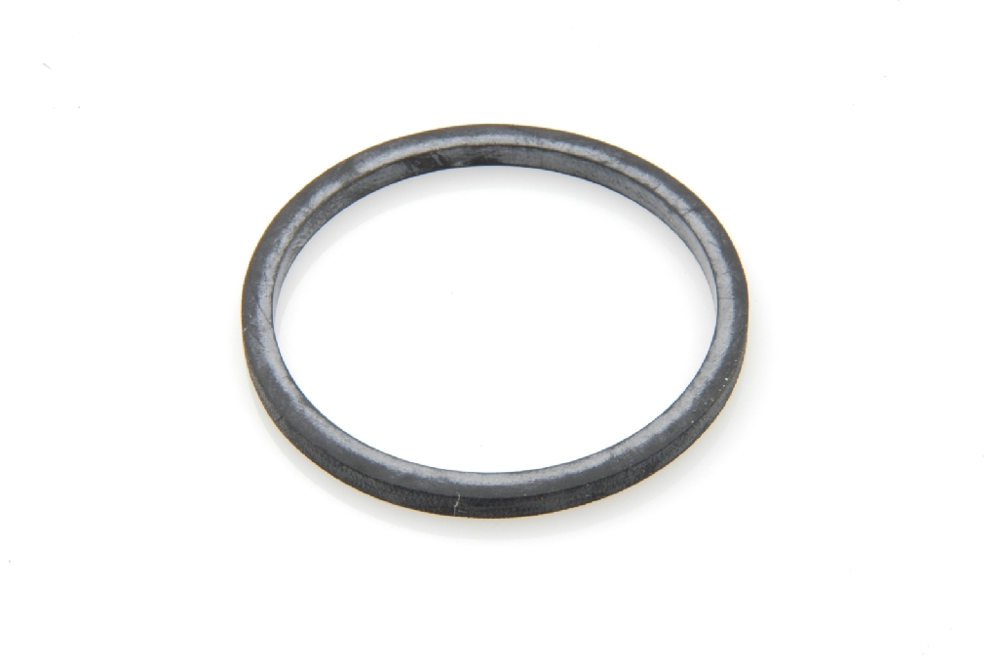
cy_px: 332
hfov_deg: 19.5
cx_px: 499
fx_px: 2907
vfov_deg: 13.0
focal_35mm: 105
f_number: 29
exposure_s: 1.3
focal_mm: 70
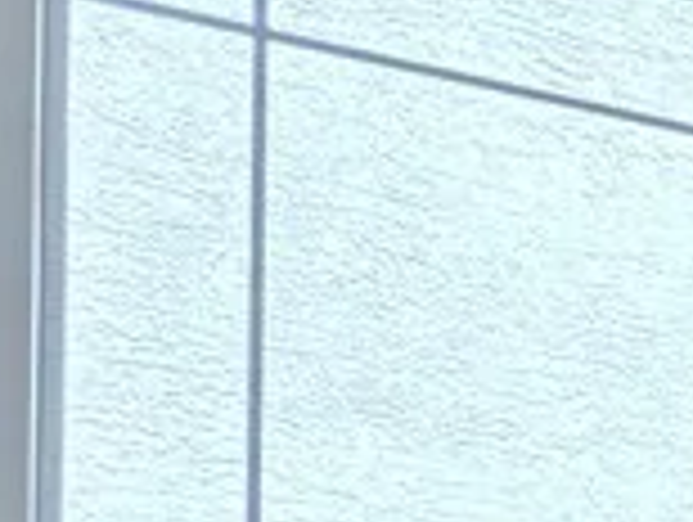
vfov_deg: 14.3
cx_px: 1521
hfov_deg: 15.3
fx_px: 1865
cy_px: 904
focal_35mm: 93
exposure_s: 1/263
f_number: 2.2
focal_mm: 2.22
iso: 40
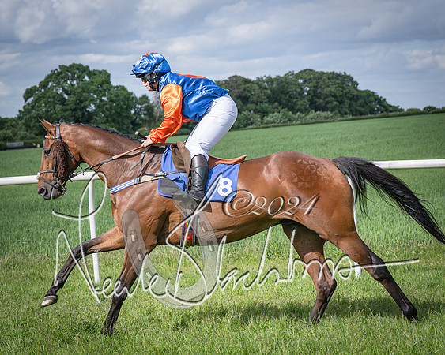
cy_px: 178
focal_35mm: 119
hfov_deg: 16.1
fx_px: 1568
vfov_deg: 12.9
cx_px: 176
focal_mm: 70
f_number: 5
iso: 400
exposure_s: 1/2500
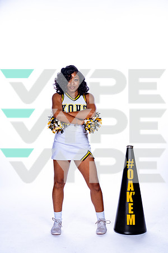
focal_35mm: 69
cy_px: 126
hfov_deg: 19.7
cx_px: 84
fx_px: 483
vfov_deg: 29.2
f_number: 5.6
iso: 100
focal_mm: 69
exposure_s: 1/250
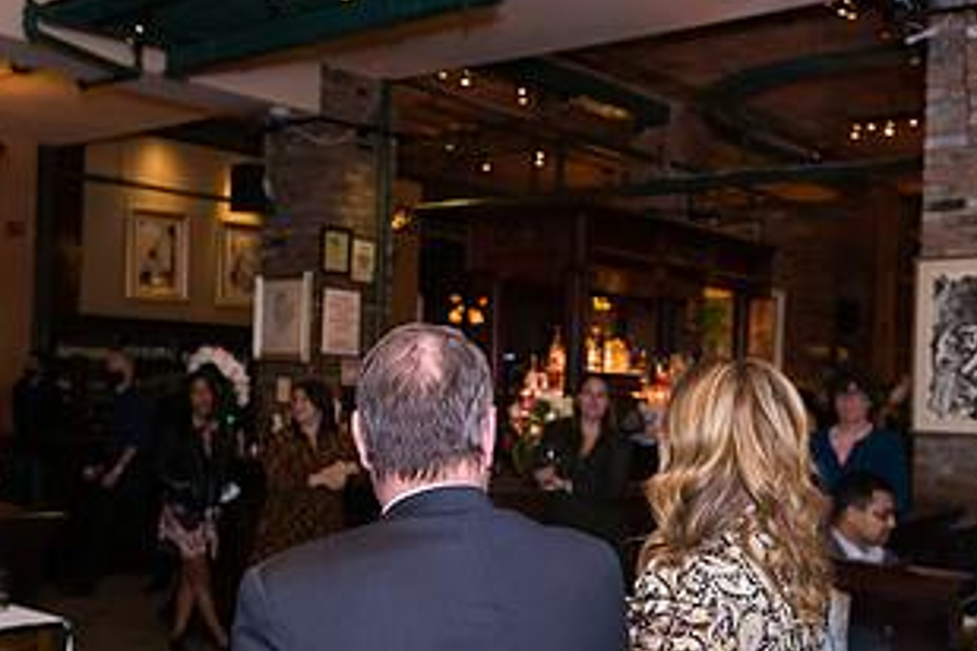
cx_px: 398
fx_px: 1221
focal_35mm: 45
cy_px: 403
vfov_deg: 29.8
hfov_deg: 43.4
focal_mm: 24
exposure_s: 1/125
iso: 1600
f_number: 3.2
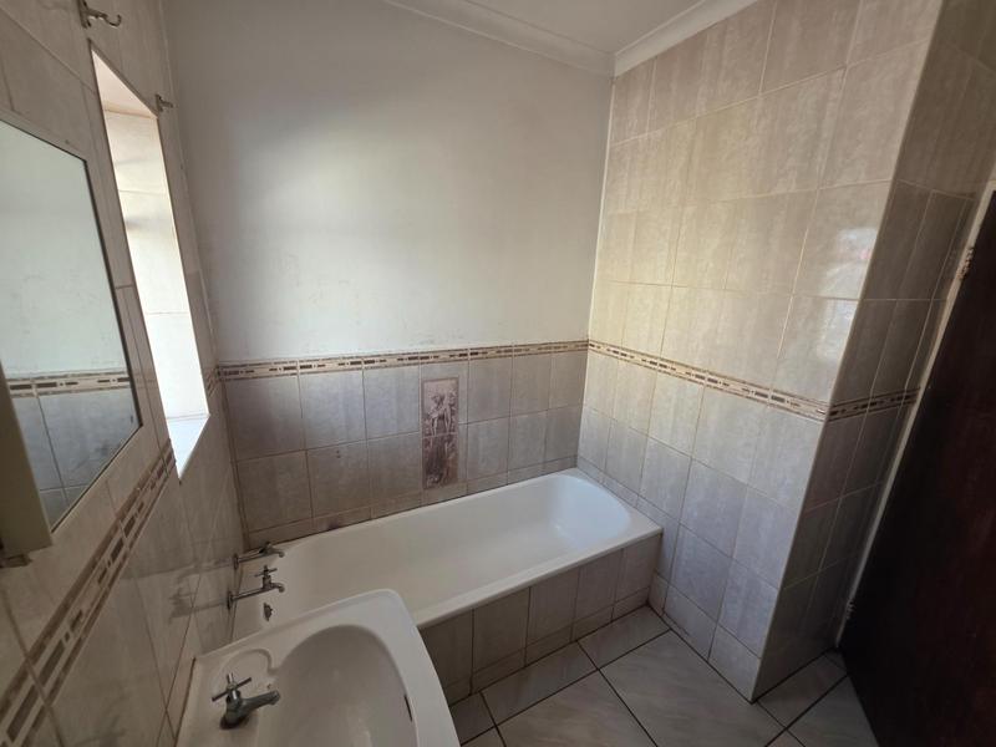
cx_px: 498
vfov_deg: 89.9
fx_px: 374
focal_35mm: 13
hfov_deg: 106.2
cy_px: 374
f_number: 1.9
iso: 125
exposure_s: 1/120
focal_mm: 2.2
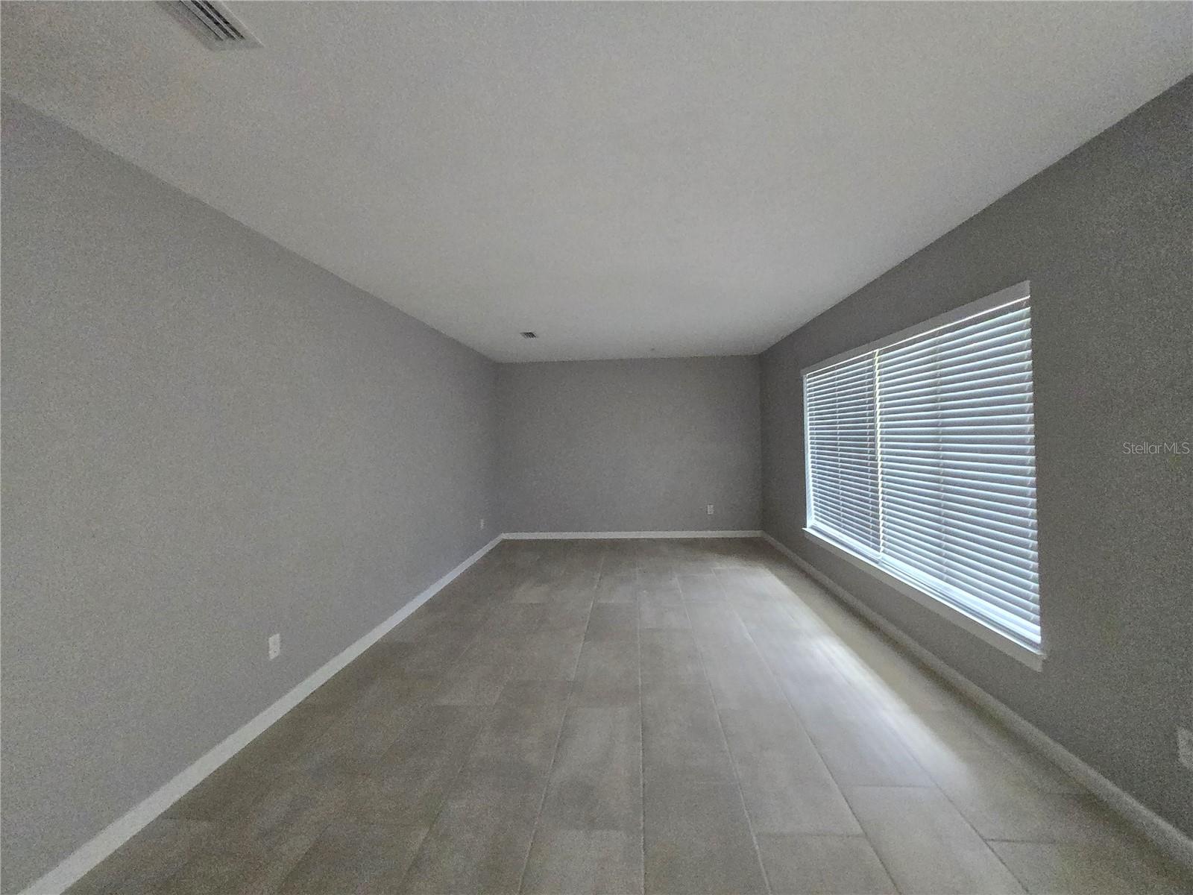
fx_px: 448
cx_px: 596
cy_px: 448
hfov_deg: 106.2
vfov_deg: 89.9
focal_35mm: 13
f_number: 2.2
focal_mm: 1.7
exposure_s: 1/100
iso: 500
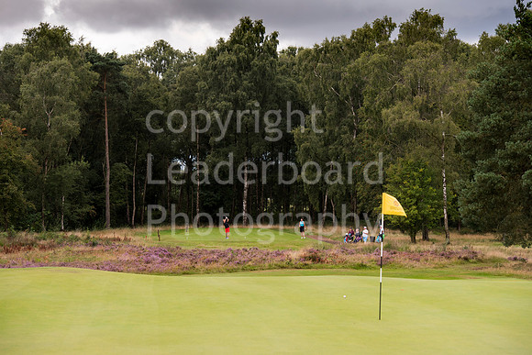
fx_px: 1715
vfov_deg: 11.8
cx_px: 266
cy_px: 178
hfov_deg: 17.6
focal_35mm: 116
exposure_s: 1/1600
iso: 500
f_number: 5.6
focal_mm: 116
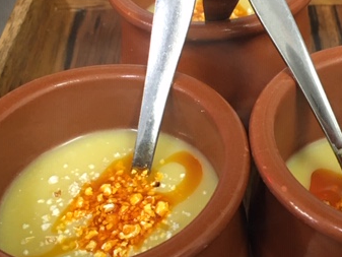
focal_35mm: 55
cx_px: 247
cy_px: 155
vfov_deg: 26.5
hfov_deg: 34.4
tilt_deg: -46.9
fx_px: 544
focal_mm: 4.15
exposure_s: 1/33
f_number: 2.2
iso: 200
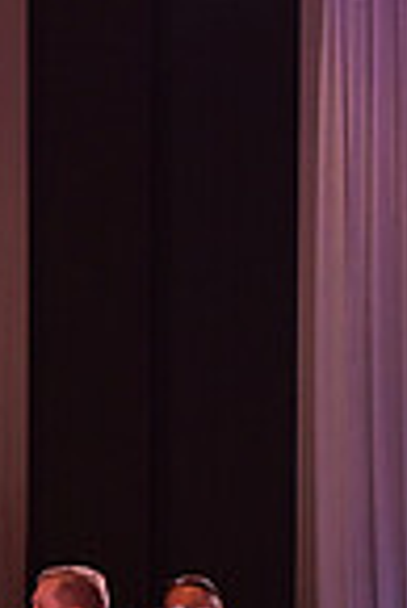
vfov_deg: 5.6
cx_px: 413
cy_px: 910
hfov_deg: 3.8
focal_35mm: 367
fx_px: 6208
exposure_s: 1/250
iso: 2500
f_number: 6.3
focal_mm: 92
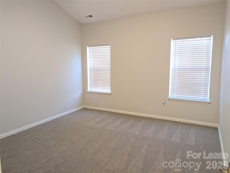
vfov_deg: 54.9
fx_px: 166
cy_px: 86
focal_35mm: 25
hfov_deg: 69.4
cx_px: 115
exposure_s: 1/60
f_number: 1.89
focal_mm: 5.43
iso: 626
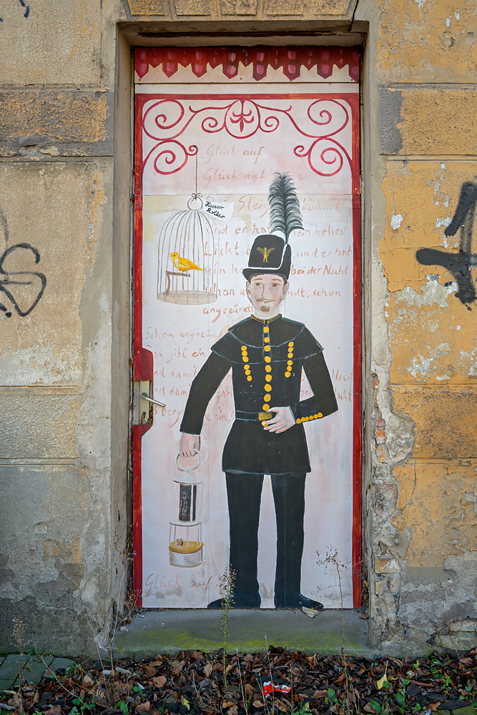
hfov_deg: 39.2
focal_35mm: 34
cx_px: 238
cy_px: 358
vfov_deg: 56.1
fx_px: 670
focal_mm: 22.5
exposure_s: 1/60
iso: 200
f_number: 8
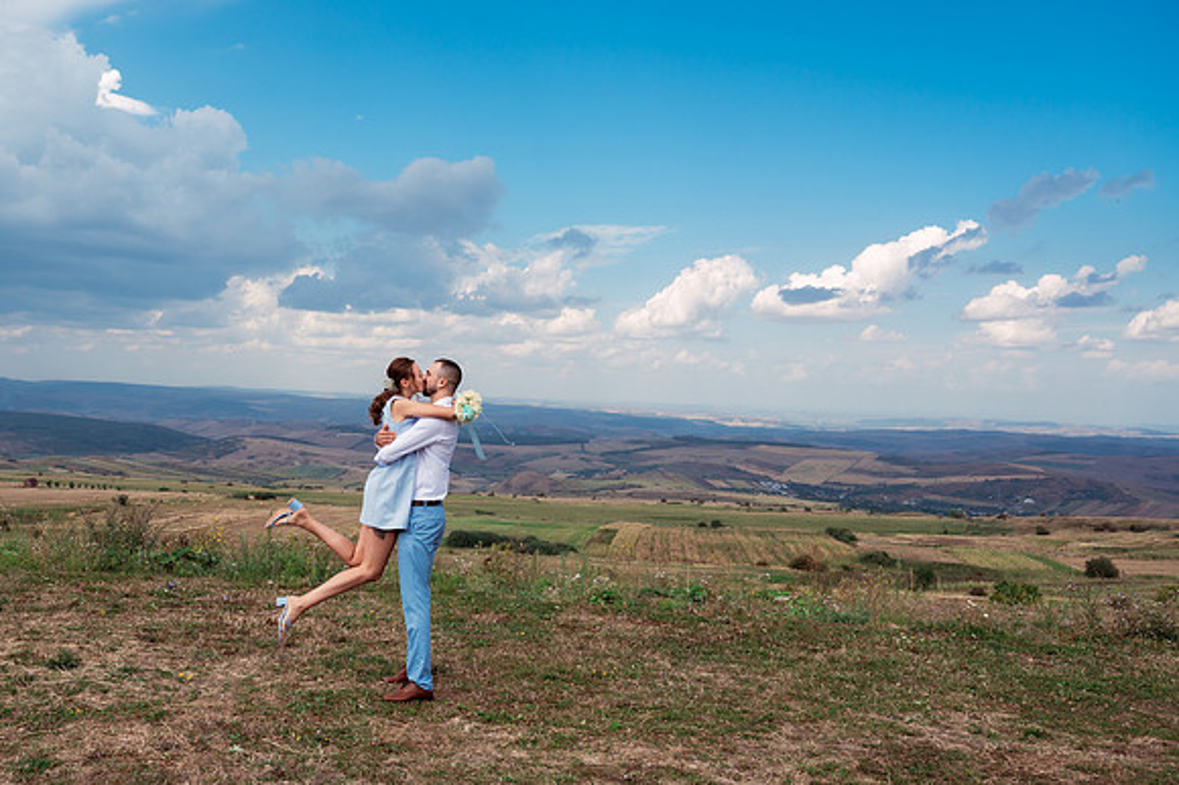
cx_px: 472
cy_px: 430
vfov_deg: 39.2
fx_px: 1099
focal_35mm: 34
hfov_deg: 56.0
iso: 250
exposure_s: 1/640
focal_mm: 28
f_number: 5
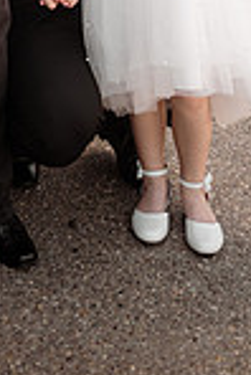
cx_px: 48
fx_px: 762
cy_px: -160
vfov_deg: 23.2
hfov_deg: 18.5
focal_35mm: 73
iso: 160
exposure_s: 1/500
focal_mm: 24
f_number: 2.2
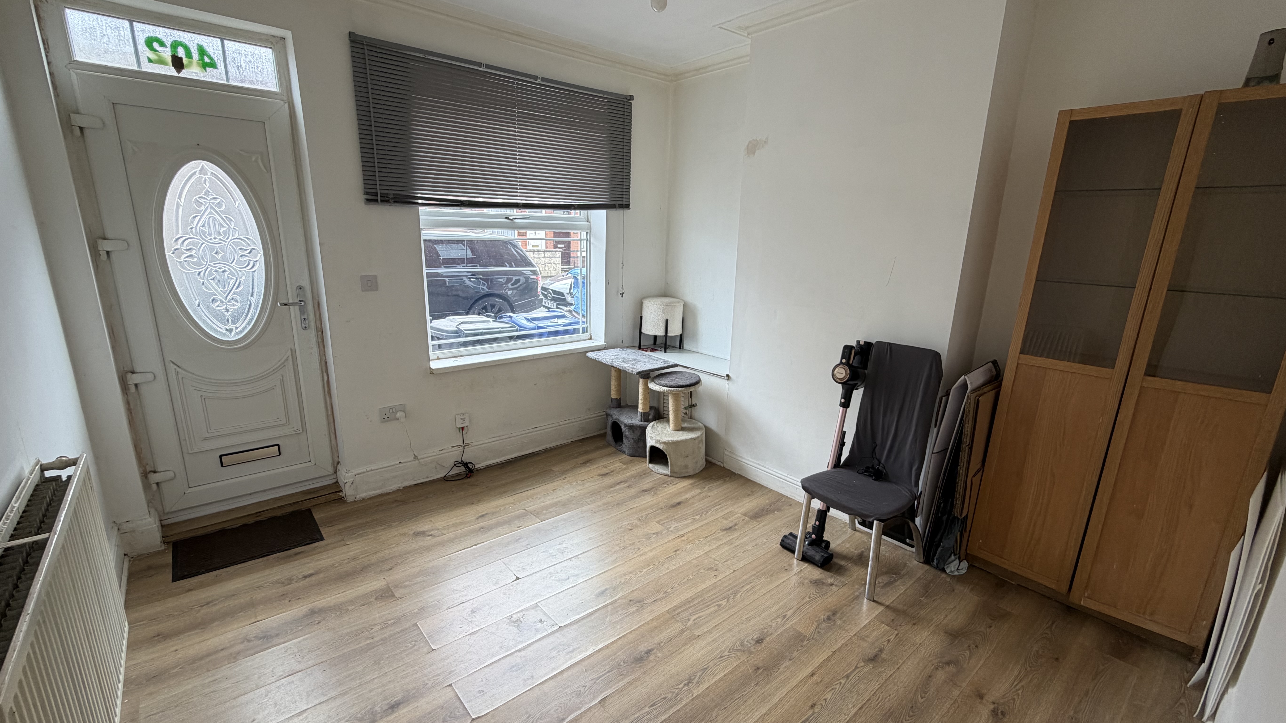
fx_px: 546
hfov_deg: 99.4
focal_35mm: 16
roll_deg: -1.2
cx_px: 643
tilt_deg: -13.5
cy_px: 373
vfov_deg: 67.1
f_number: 2.2
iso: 100
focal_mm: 2.22
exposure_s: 1/121
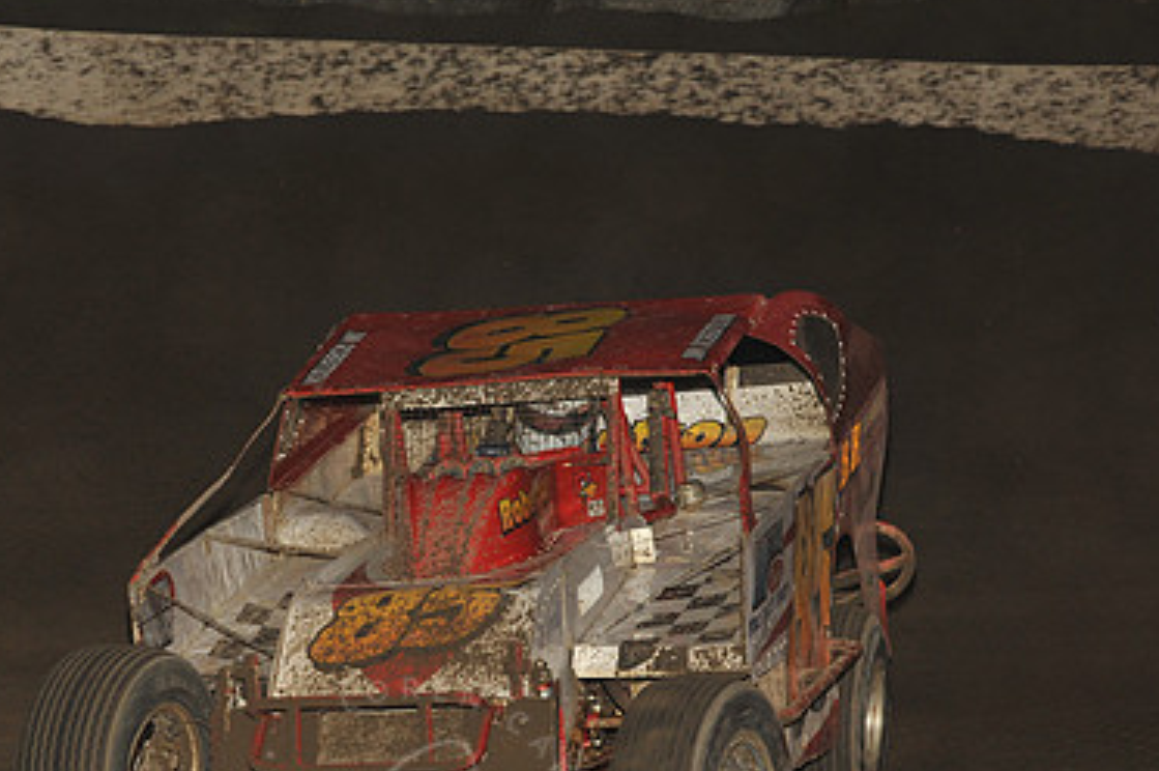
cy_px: 578
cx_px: 410
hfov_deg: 9.8
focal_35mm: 210
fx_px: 6755
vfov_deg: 6.5
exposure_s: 1/320
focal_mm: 135
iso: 1000
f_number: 8
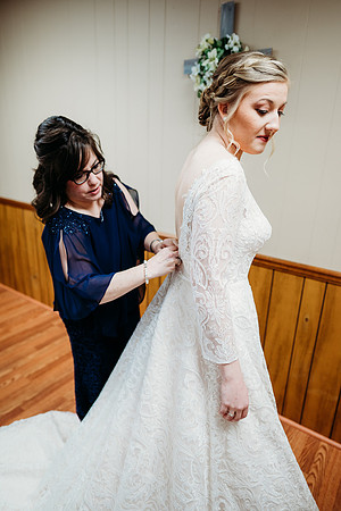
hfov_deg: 53.1
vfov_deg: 73.7
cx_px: 170
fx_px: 341
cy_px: 256
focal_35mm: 24
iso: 400
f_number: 1.8
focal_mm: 24
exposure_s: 1/125
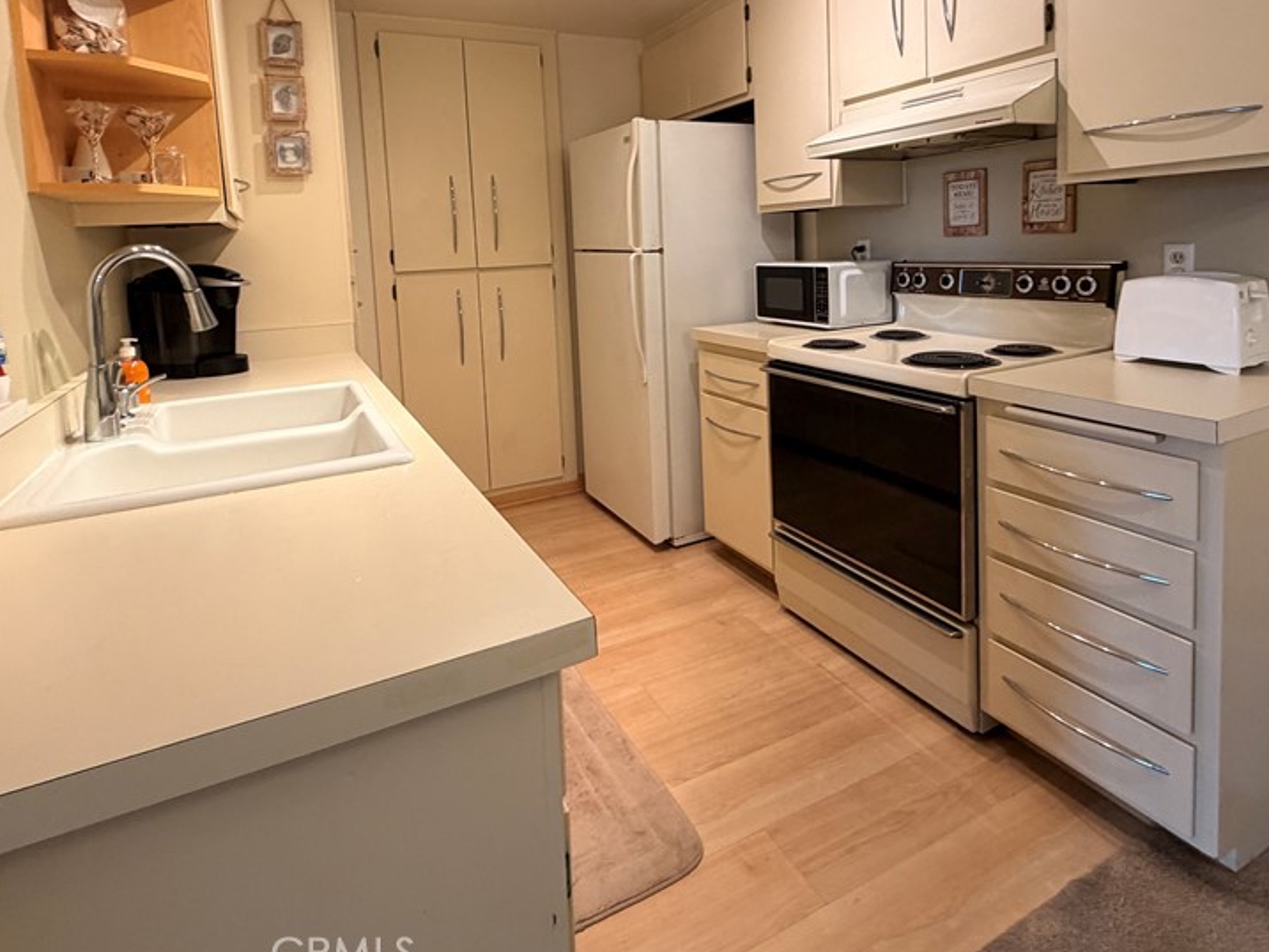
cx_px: 658
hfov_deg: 81.7
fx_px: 733
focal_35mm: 20
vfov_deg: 63.9
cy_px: 299
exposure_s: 1/60
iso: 250
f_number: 2.2
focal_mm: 2.22
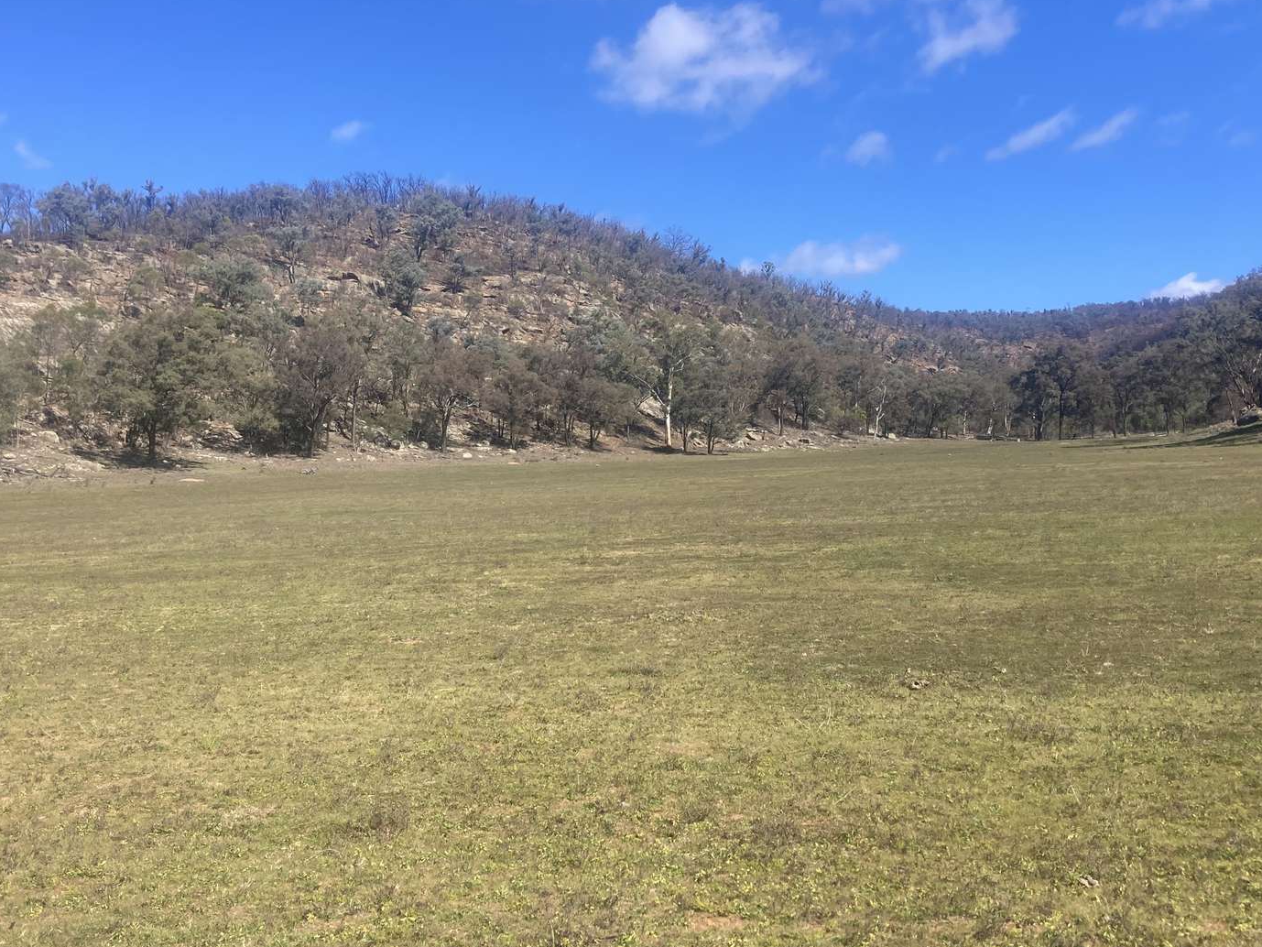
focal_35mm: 39
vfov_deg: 36.8
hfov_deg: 47.9
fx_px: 1422
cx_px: 626
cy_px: 477
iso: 20
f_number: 1.8
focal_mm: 3.99
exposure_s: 1/1499
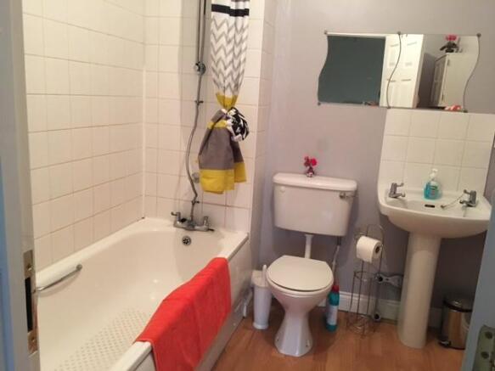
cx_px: 248
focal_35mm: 29
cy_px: 186
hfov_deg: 61.7
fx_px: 415
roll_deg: -4.1
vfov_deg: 48.2
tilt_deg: -11.2
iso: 200
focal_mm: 4.15
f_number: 2.2
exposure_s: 1/25
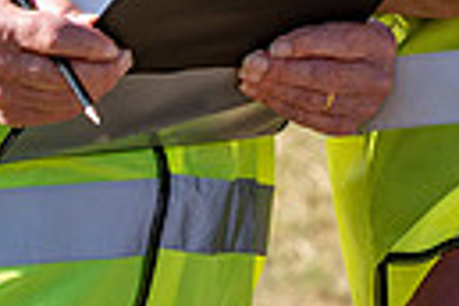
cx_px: 448
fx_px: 7930
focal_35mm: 622
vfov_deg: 2.2
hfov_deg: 3.3
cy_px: -354
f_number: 5.6
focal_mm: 92
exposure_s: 1/1000
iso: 250
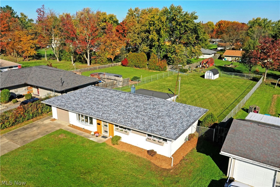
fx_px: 218
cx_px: 140
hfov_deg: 65.5
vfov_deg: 46.4
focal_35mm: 28
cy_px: 94
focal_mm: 10.26
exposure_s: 1/500
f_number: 6.3
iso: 100
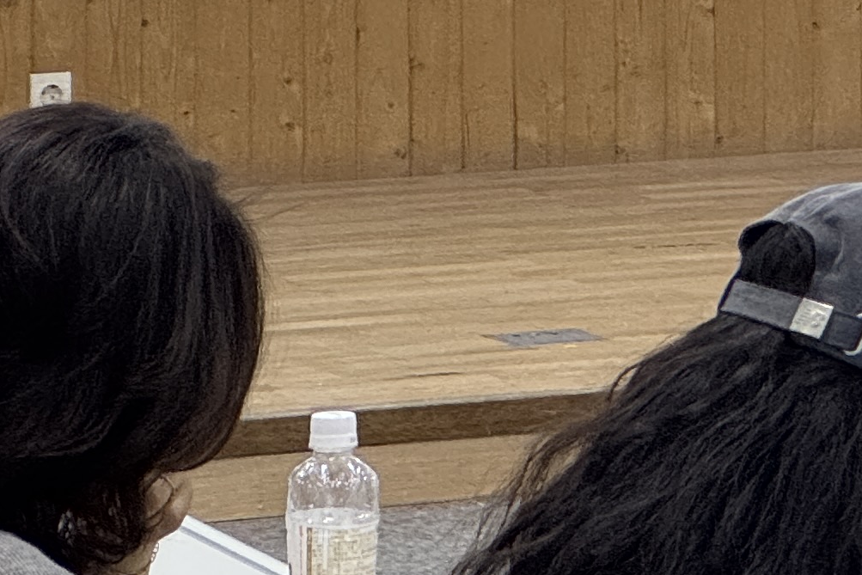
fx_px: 7711
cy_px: -344
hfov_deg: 6.3
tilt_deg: -4.0
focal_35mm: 322
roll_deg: -0.1
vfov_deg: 4.2
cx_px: 1402
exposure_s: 1/120
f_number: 2.8
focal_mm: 9
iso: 200
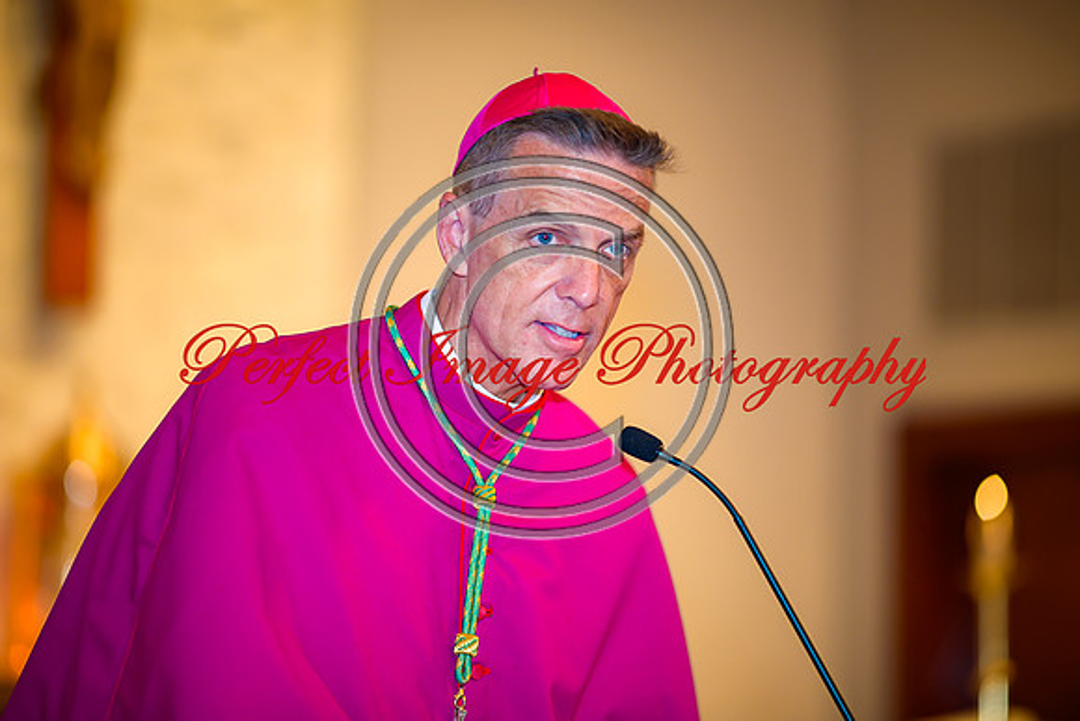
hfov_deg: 19.5
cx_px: 540
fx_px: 3151
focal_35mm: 105
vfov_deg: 13.0
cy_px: 360
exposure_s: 1/125
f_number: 1.4
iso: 280
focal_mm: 105
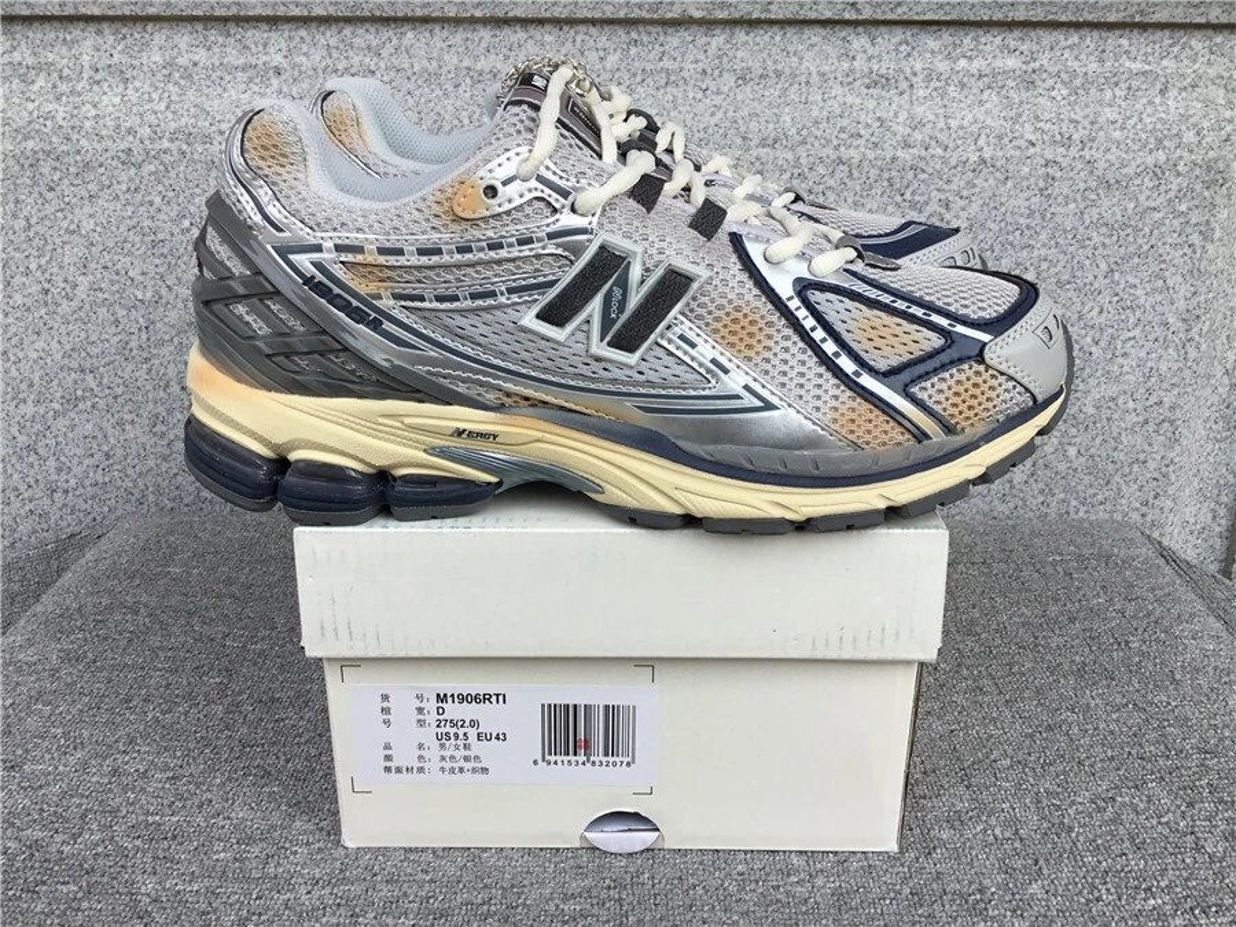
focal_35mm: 31
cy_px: 464
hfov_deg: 58.4
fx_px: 1107
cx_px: 618
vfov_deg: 45.4
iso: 25
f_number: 2.4
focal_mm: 3.3
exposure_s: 1/345
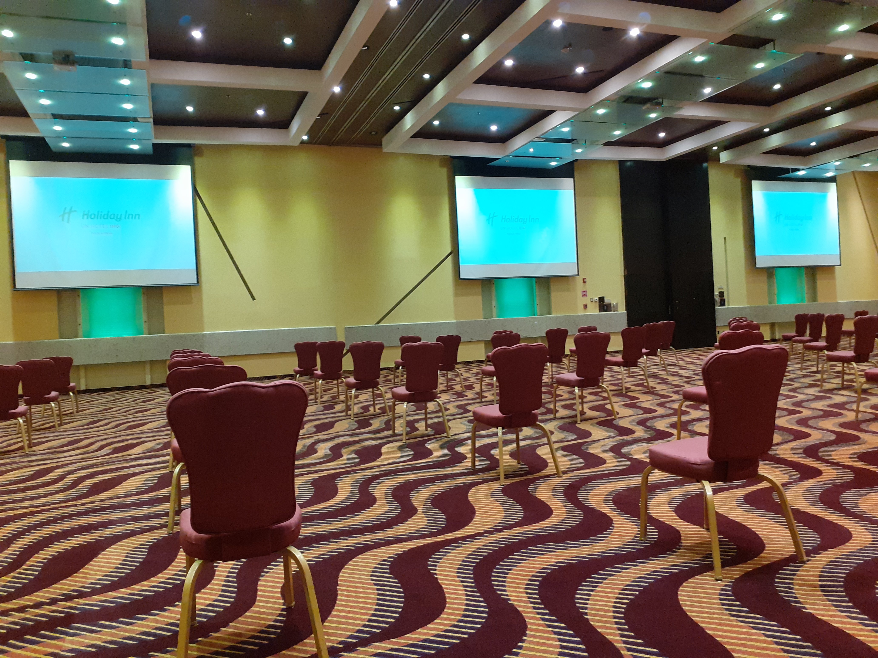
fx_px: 685
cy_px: 329
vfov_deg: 51.4
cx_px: 439
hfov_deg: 65.3
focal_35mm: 27
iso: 200
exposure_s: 1/24
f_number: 1.9
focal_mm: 3.6
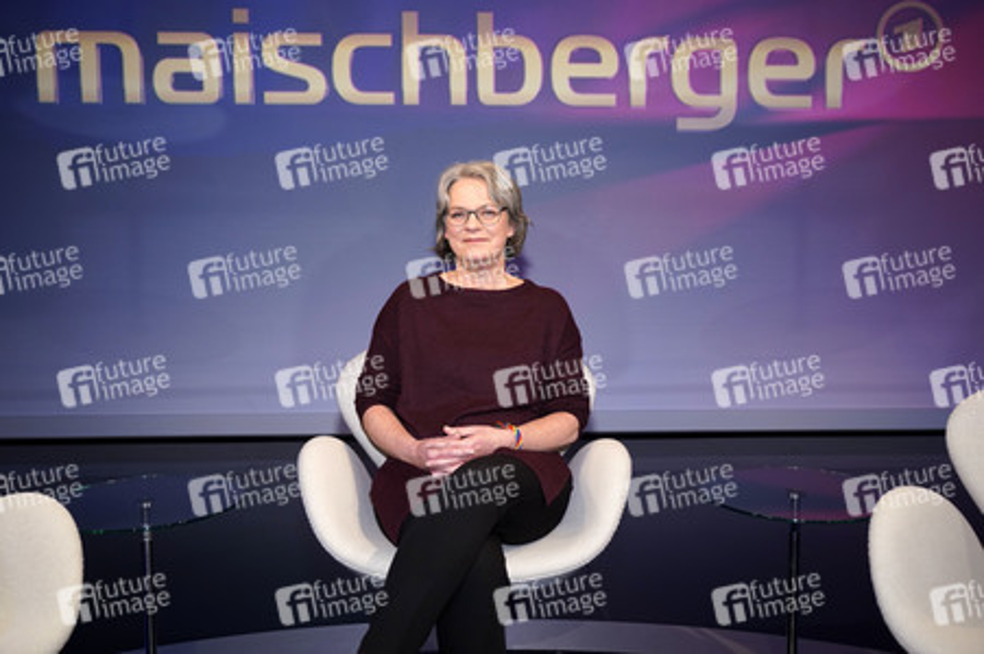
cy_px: 327
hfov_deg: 57.3
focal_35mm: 33
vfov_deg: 39.9
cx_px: 492
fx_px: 901
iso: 1600
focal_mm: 33
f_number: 4.5
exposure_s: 1/125
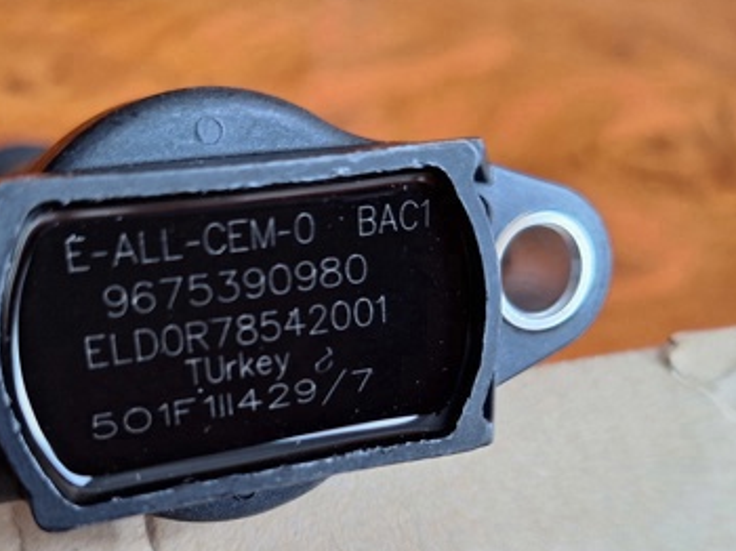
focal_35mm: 42
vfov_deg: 33.8
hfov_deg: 44.5
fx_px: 892
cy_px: 388
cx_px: 275
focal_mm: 5.54
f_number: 1.8
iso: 125
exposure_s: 1/50
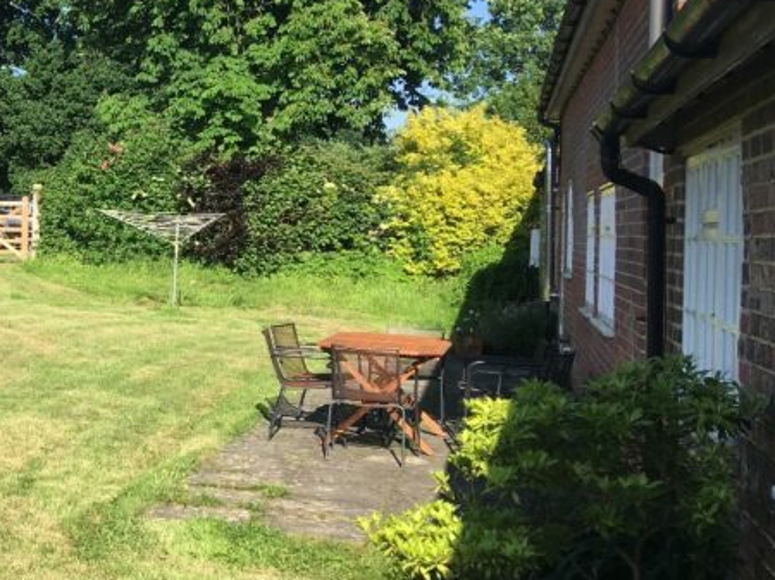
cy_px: 196
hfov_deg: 26.8
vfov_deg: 22.1
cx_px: -102
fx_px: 1477
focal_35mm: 66
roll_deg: -1.6
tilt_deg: +1.2
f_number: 2.2
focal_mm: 4.15
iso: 25
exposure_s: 1/827
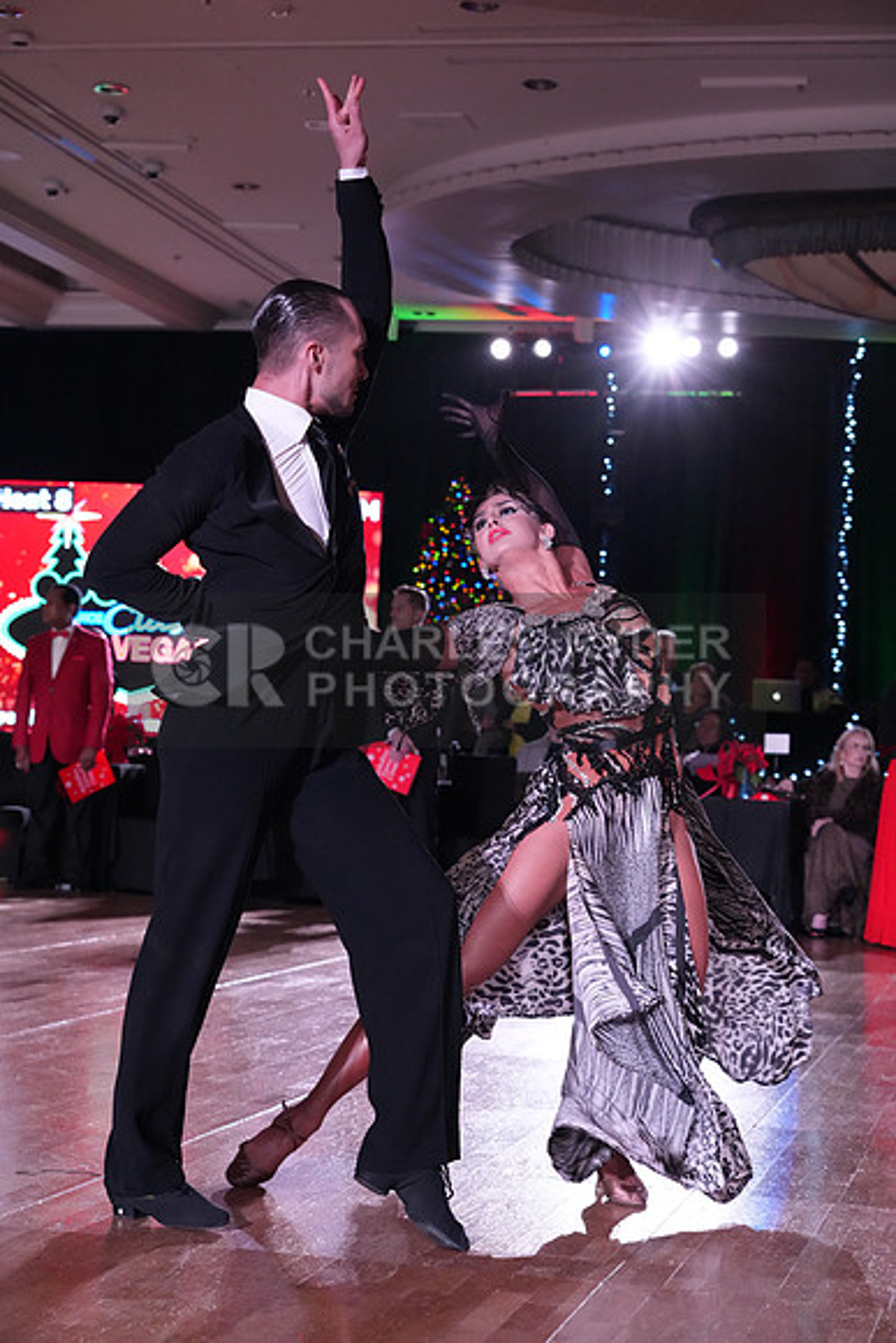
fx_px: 2574
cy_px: 672
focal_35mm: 69
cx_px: 448
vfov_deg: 29.2
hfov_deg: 19.7
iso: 6400
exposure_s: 1/320
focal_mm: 69
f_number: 5.6
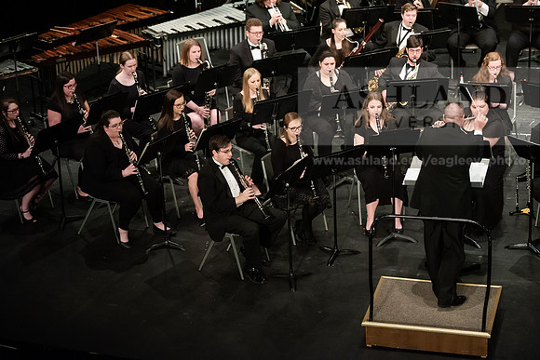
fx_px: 1575
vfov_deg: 13.0
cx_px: 270
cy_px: 180
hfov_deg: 19.5
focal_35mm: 105
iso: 4000
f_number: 4
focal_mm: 105
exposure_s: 1/200
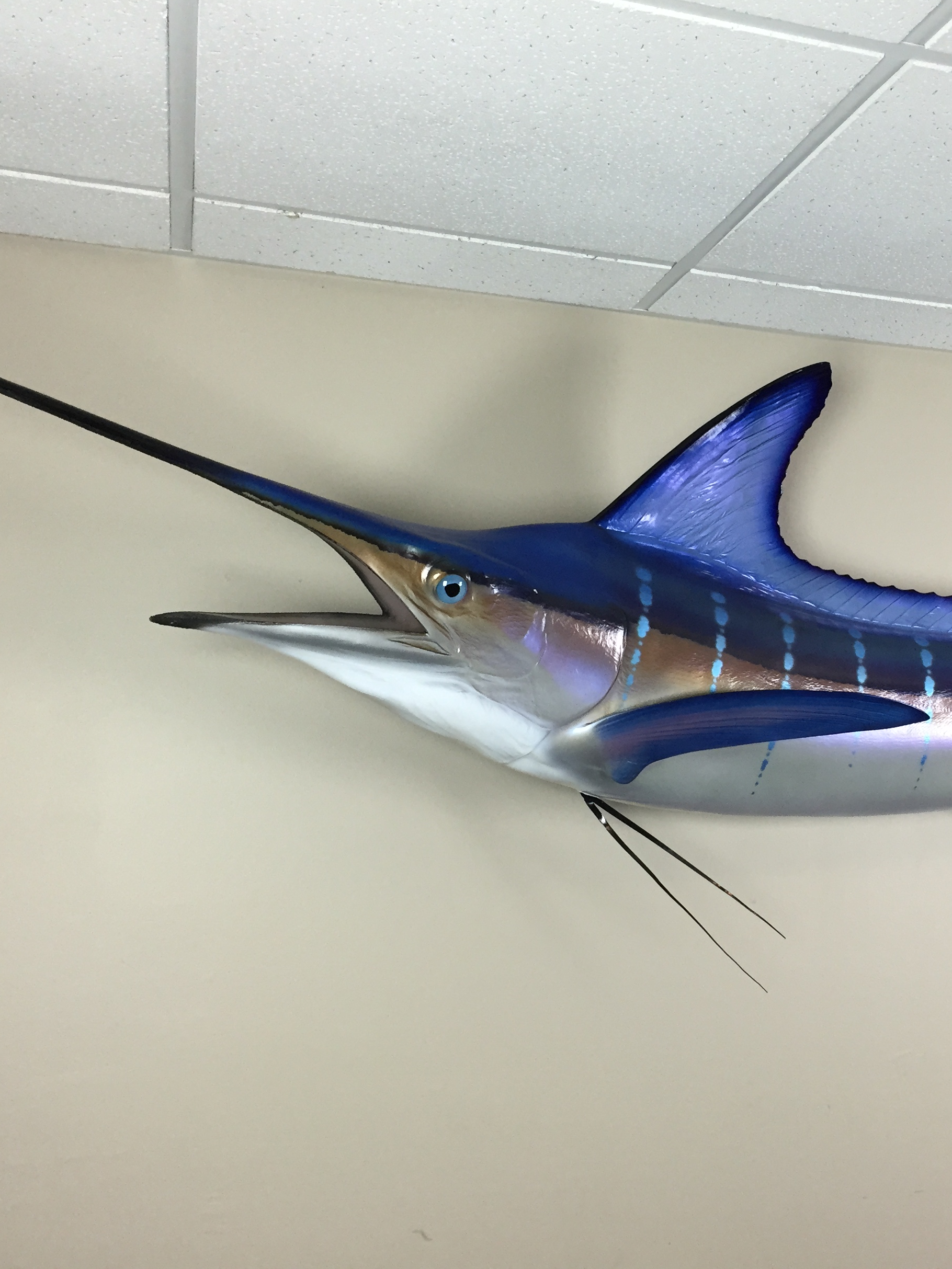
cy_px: 630
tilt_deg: +6.4
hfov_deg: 36.0
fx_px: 1430
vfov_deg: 47.9
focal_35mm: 39
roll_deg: -1.0
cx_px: 713
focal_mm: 4.15
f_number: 2.2
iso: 50
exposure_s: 1/30
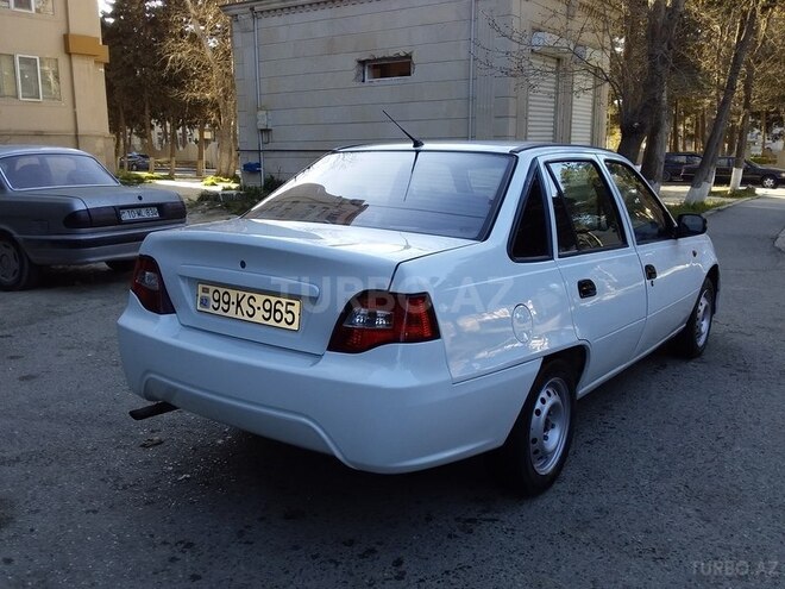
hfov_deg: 58.4
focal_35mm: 31
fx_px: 703
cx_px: 392
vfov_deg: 45.4
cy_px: 294
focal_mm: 3.3
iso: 40
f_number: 2.2
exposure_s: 1/224
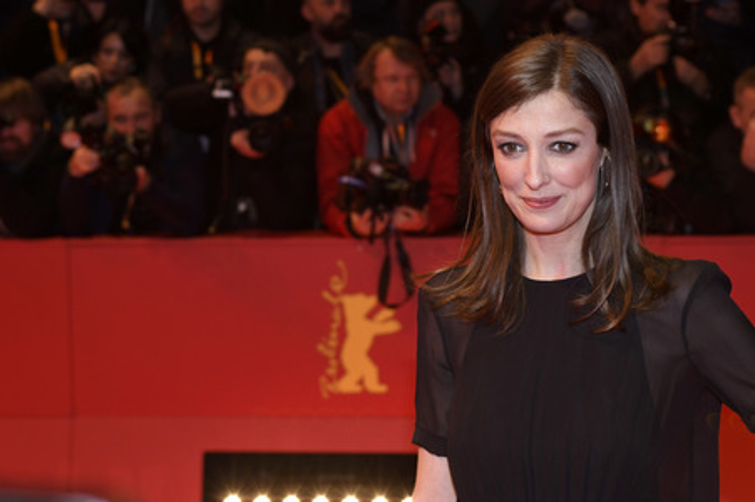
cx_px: 378
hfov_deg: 28.9
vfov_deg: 19.4
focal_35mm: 70
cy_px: 251
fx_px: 1467
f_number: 5.6
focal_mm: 70
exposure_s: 1/320
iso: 1250
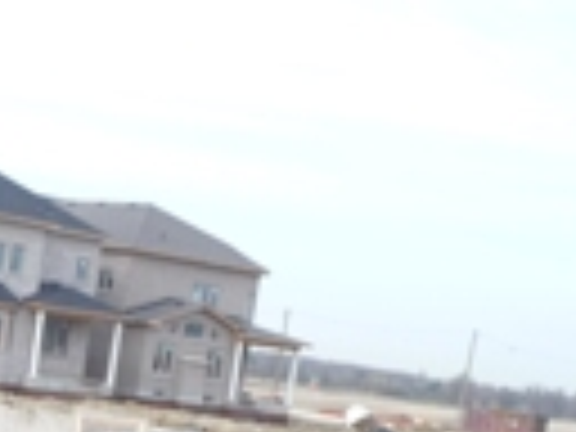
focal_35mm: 98
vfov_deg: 13.8
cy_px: 724
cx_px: -22
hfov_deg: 19.4
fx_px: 1631
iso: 100
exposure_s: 1/100
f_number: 3.3
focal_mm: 4.7
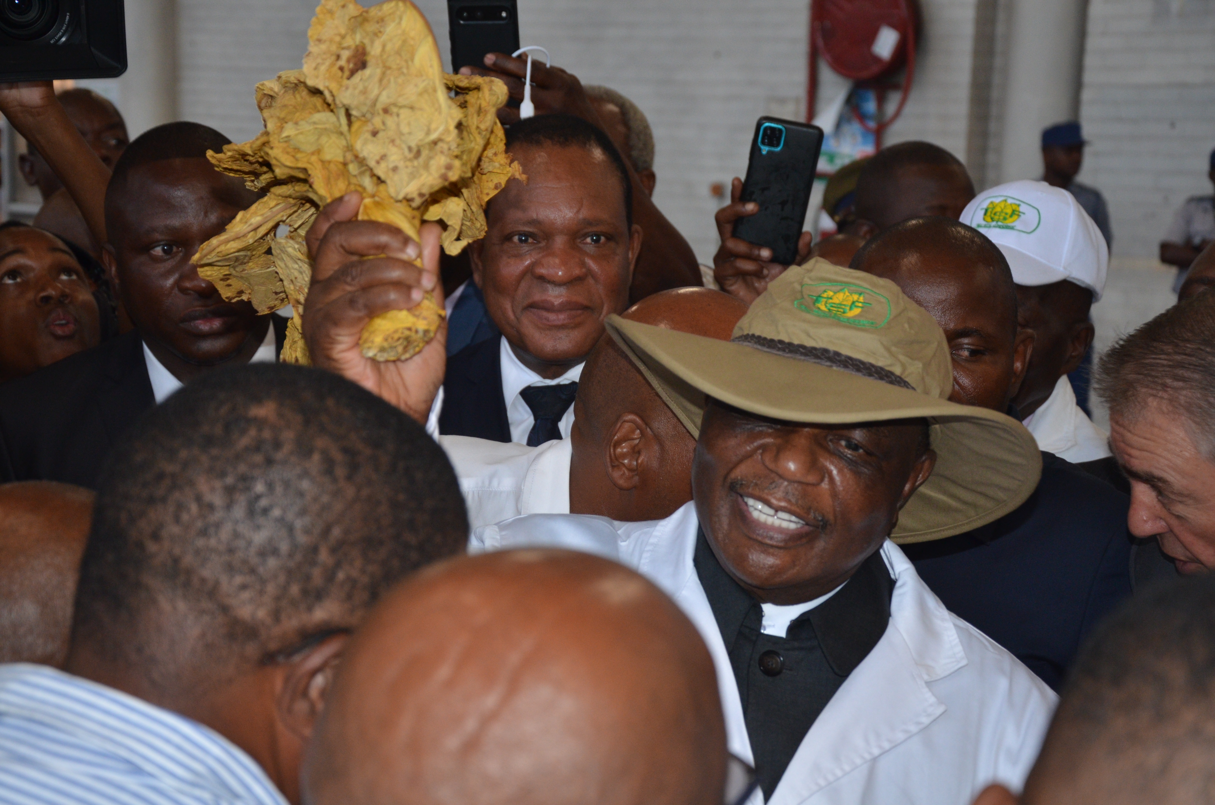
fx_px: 2526
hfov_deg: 27.0
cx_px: 608
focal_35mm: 75
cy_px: 402
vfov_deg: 18.1
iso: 800
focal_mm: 50
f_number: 5
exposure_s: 1/100
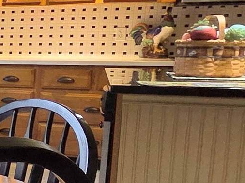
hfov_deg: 14.1
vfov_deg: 18.6
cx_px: -374
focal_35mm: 79
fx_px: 559
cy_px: 112
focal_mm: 2.2
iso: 250
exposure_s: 1/120
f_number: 2.2
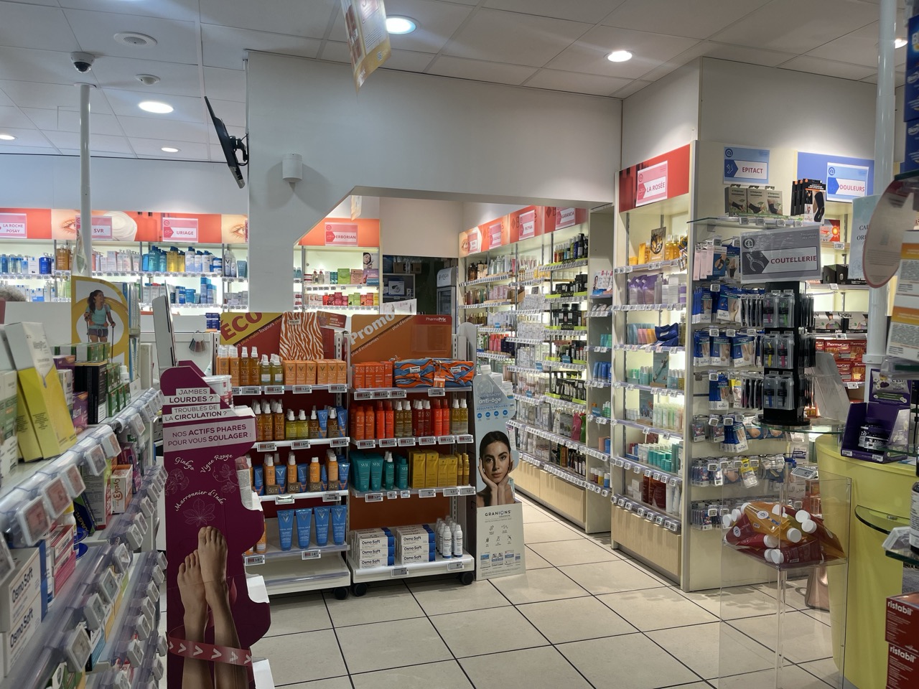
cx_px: 460
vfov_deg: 53.1
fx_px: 690
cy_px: 344
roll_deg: -0.4
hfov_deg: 67.3
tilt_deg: -2.7
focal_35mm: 26
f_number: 1.6
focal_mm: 5.1
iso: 40
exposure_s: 1/100
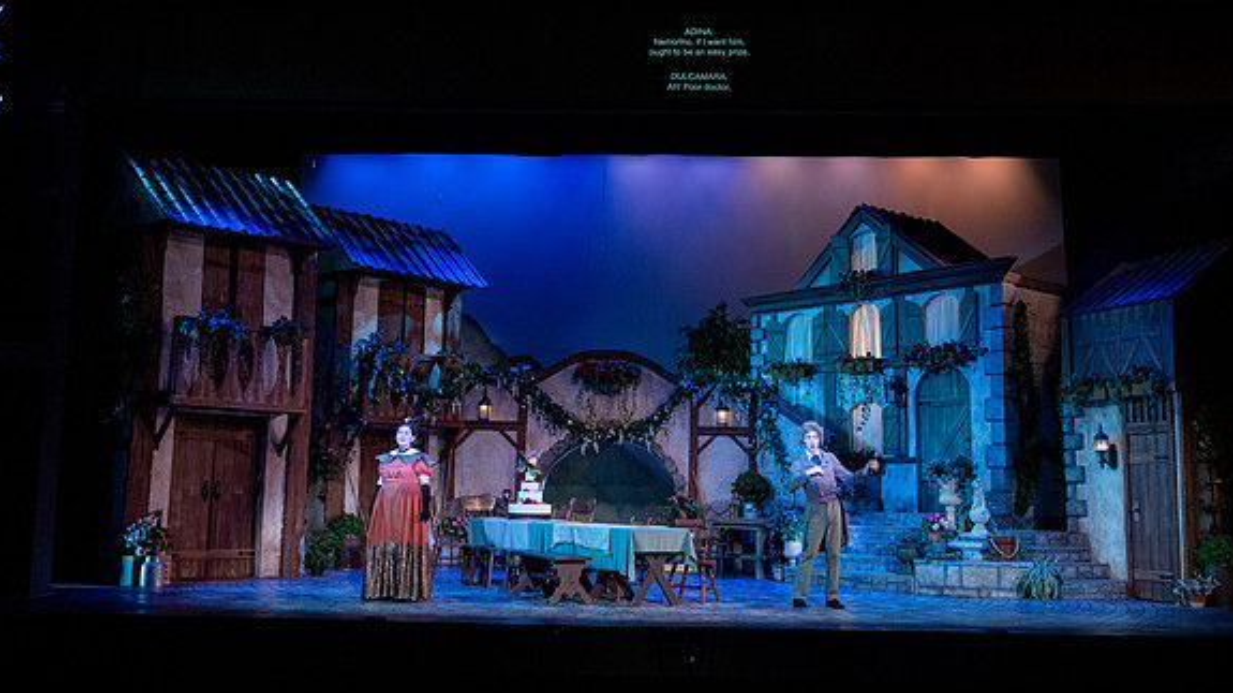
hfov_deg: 54.0
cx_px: 618
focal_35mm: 37
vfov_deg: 32.0
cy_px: 342
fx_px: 1209
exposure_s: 1/160
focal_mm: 35
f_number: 6.3
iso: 1600
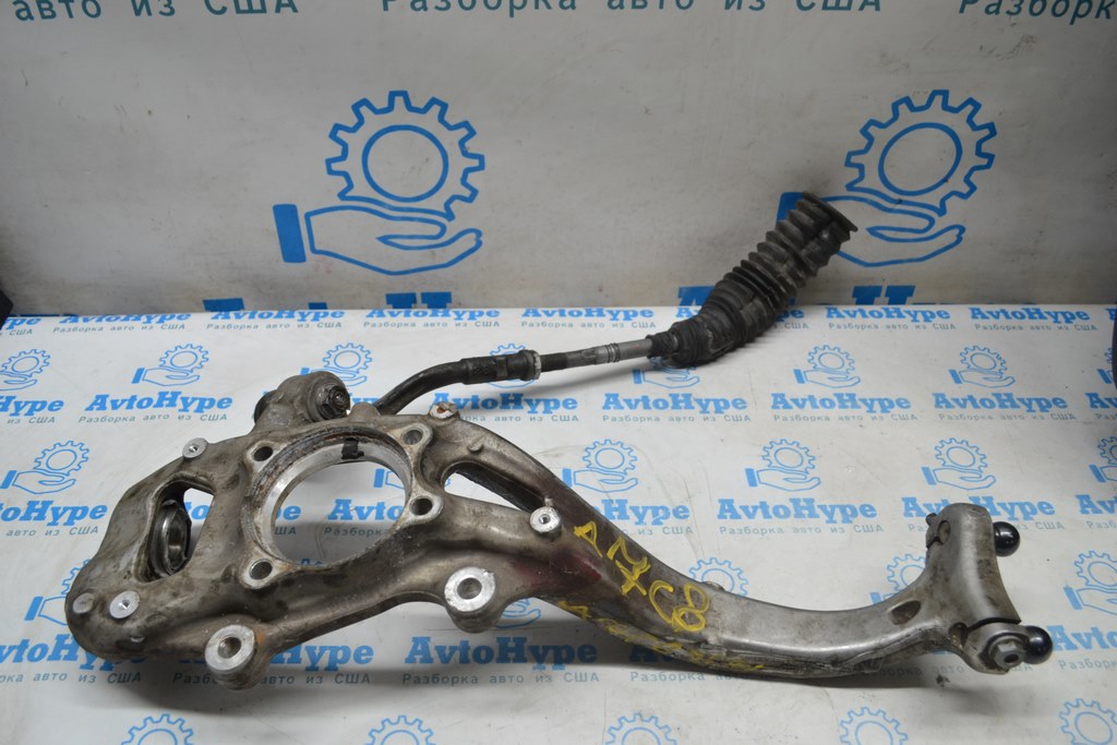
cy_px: 372
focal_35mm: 30
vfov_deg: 43.6
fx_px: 931
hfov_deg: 61.9
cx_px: 558
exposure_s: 1/100
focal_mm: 20
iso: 400
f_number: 5
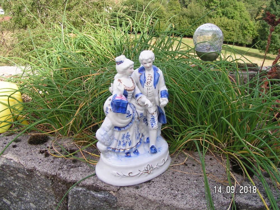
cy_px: 105
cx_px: 140
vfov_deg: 37.7
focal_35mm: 38
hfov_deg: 49.0
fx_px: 307
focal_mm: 5.8
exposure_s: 1/160
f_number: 5.6
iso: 50
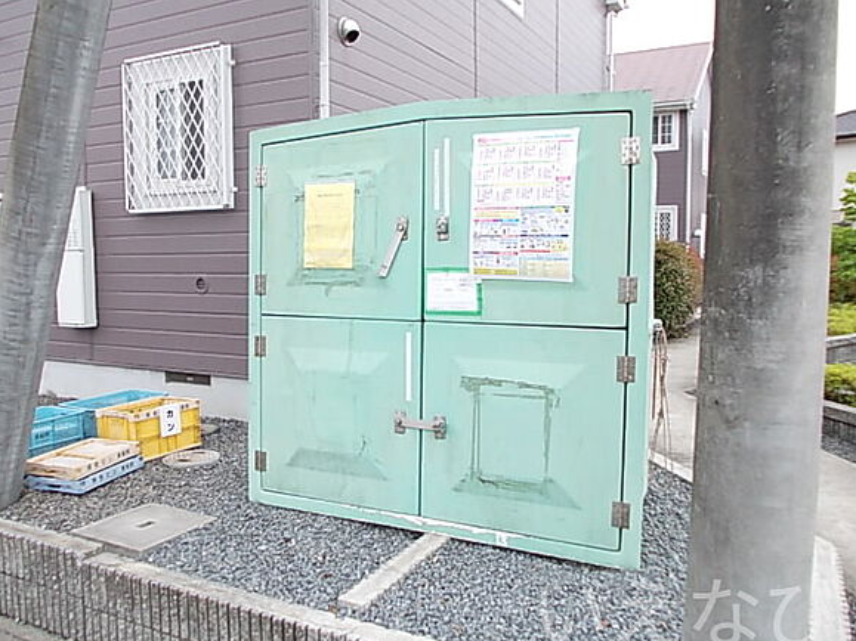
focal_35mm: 29
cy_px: 319
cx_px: 417
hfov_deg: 61.7
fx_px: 717
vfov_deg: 48.2
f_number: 2.7
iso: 80
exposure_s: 1/400
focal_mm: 4
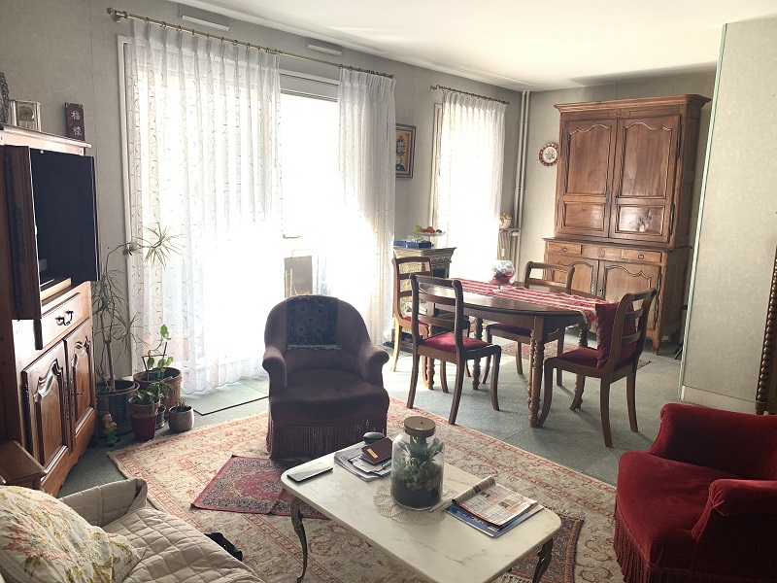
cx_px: 388
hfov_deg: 67.3
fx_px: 584
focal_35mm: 26
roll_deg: -1.2
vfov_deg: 53.1
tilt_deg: -10.4
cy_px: 292
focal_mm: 4.25
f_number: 1.8
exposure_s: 1/119
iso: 100
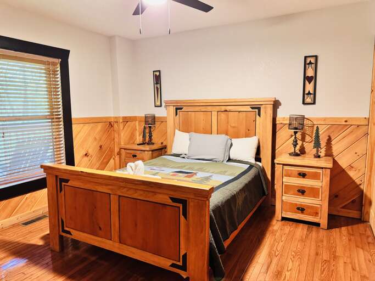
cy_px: 140
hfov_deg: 71.6
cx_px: 188
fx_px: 260
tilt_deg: -9.1
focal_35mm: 24
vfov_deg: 56.8
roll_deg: +0.0
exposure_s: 1/60
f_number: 1.78
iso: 800
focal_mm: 6.76
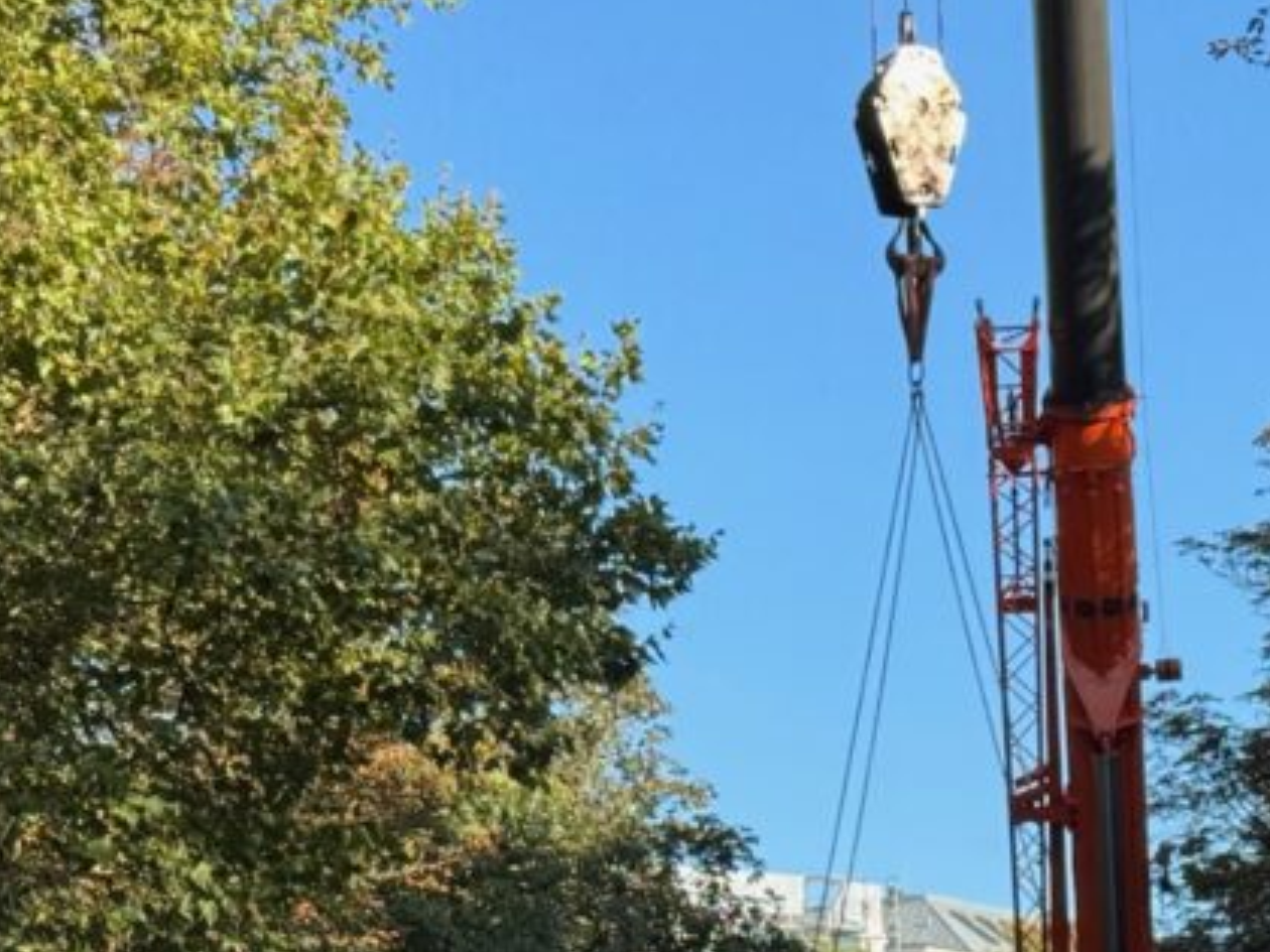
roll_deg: +1.2
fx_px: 4293
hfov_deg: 16.8
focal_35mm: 117
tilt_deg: +7.1
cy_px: 692
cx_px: 744
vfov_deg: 12.6
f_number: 1.78
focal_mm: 6.76
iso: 64
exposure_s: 1/1524
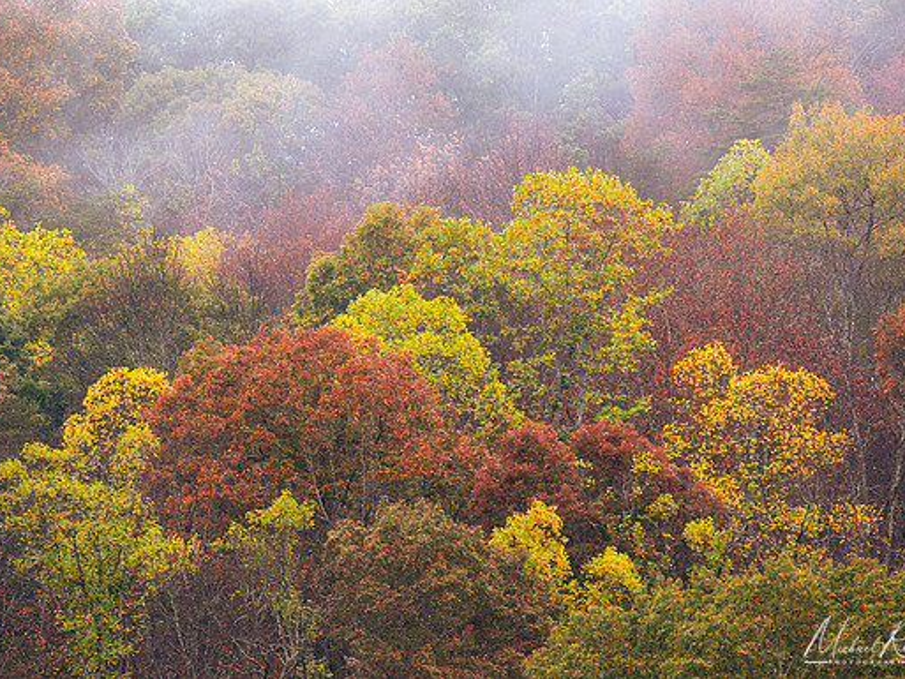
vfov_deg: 3.4
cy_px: 340
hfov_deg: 4.6
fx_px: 11375
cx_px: 430
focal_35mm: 435
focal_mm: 400
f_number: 11
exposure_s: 1/8
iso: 100
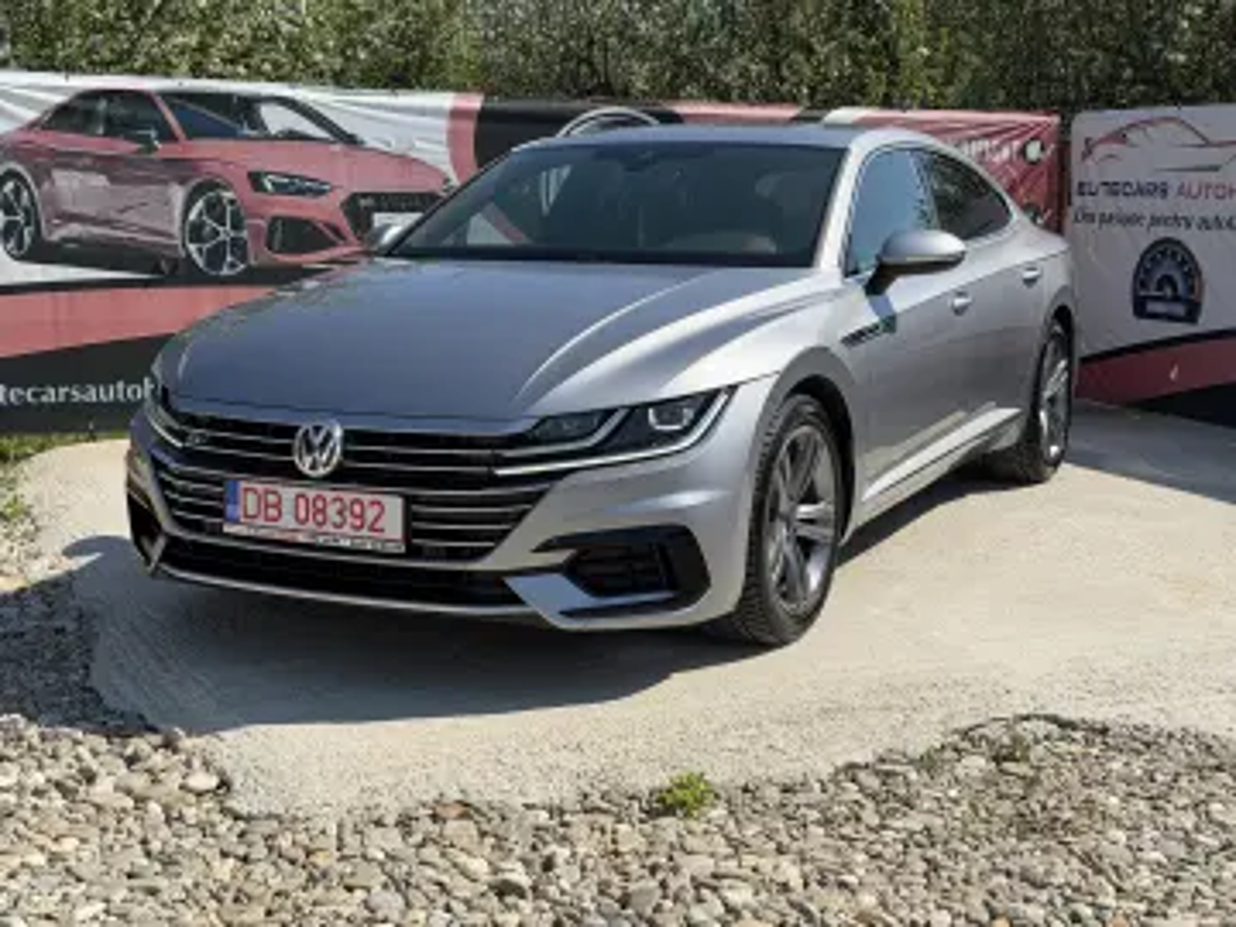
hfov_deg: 39.7
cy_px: 464
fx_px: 1714
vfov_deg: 30.3
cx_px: 618
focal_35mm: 48
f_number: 1.78
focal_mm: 6.76
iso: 80
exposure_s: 1/7143
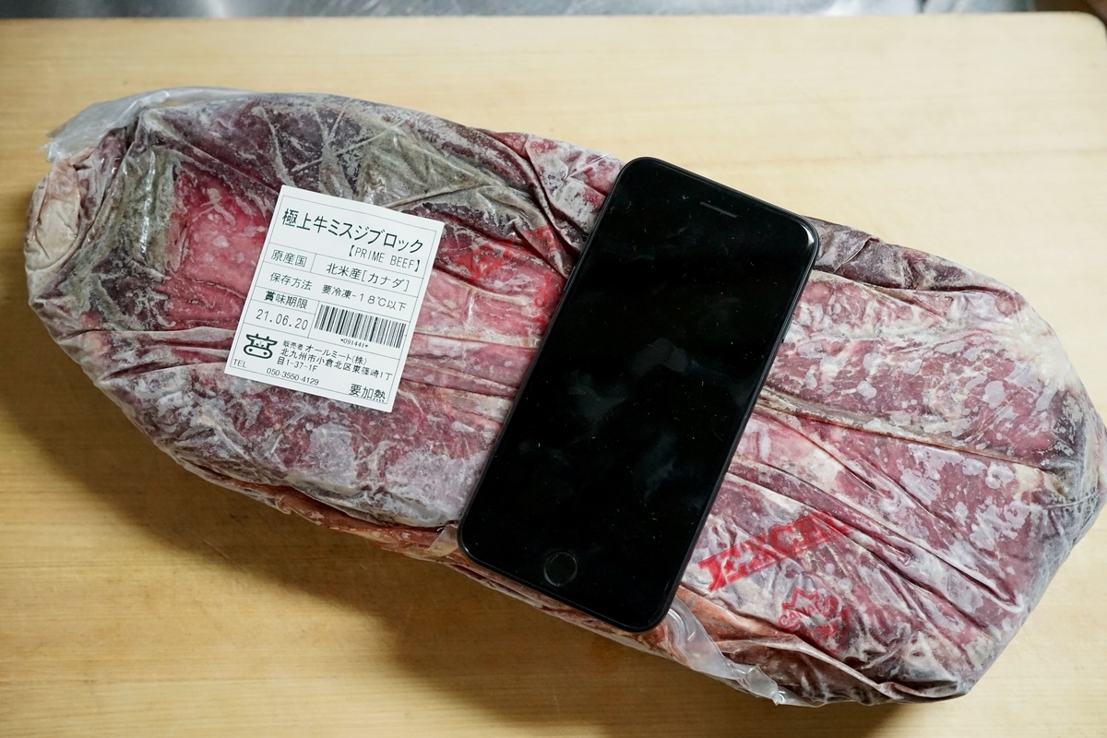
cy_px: 369
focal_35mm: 45
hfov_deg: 43.6
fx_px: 1384
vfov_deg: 29.9
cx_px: 554
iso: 6400
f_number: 6.3
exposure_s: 1/50
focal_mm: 45
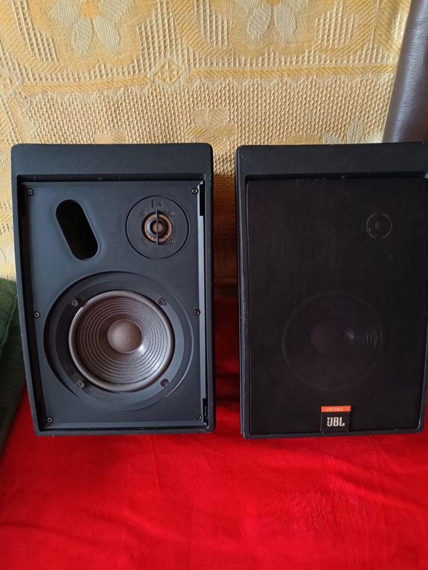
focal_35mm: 24
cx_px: 214
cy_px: 285
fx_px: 396
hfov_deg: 56.8
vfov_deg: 71.6
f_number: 1.88
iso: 614
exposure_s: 1/25
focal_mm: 5.59
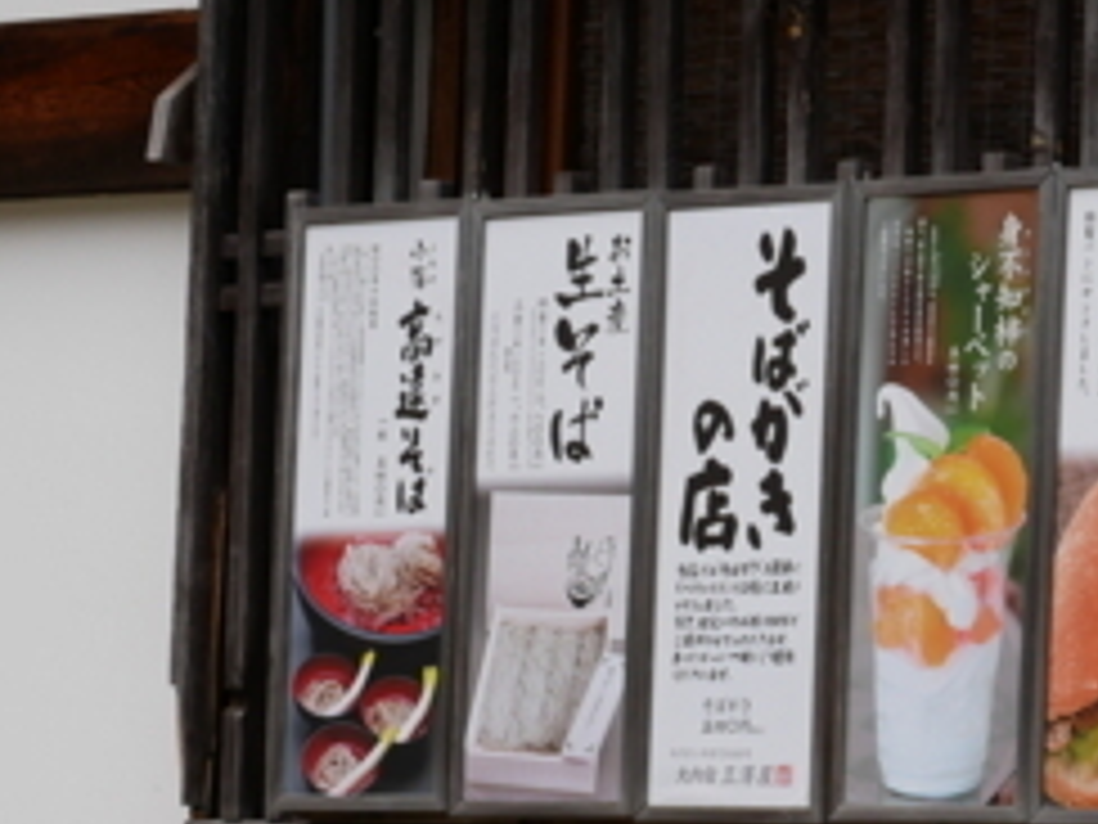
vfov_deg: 6.0
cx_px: 734
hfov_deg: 8.0
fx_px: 7803
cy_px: 669
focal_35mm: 246
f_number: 6.3
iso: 200
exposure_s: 1/250
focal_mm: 50
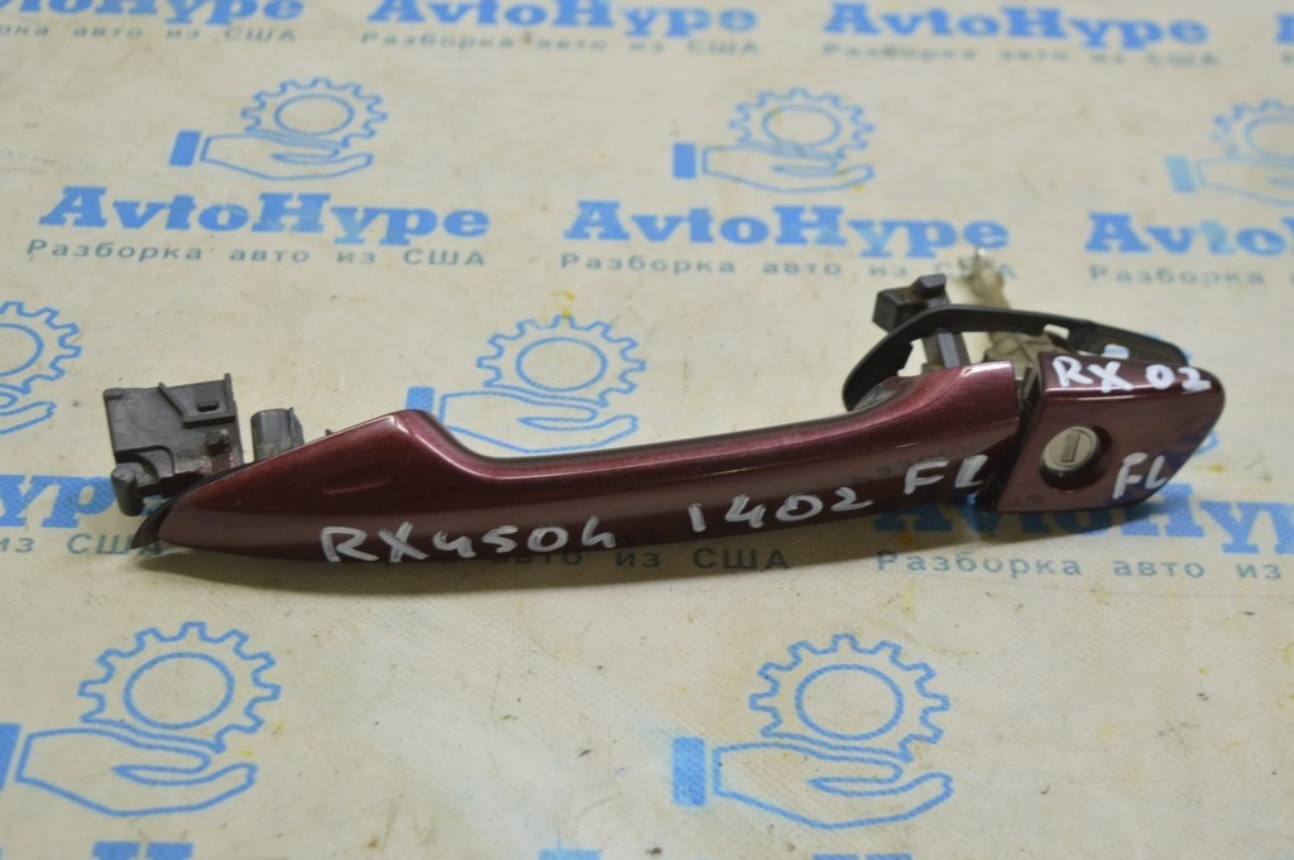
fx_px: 2424
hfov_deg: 29.9
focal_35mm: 68
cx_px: 647
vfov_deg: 20.1
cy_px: 430
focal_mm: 45
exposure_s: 1/25
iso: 400
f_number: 5.6
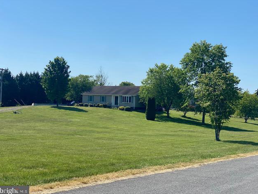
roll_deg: -2.2
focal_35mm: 53
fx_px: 395
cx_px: 129
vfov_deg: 27.5
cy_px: 98
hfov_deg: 36.2
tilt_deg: +1.1
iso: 20
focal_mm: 6
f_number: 2
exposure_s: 1/1996
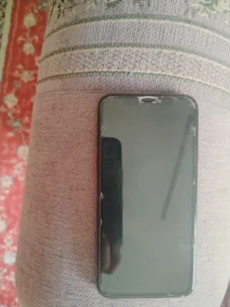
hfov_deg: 53.1
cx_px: 115
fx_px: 230
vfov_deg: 67.3
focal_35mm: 26
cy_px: 154
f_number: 1.8
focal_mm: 4.25
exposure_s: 1/202
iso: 100
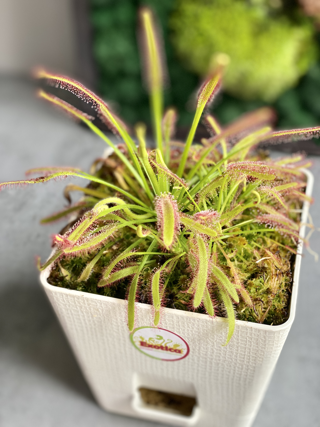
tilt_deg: -42.3
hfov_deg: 28.0
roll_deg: -0.6
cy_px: 214
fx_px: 641
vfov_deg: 36.8
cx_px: 160
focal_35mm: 52
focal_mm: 6
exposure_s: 1/122
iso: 160
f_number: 2
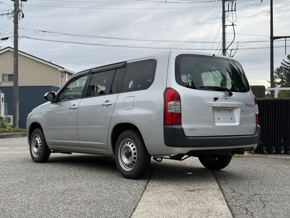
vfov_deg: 30.3
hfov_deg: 39.7
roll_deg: +0.4
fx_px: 402
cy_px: 109
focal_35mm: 48
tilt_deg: +1.1
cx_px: 145
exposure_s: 1/778
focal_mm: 6.76
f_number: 1.78
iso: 64
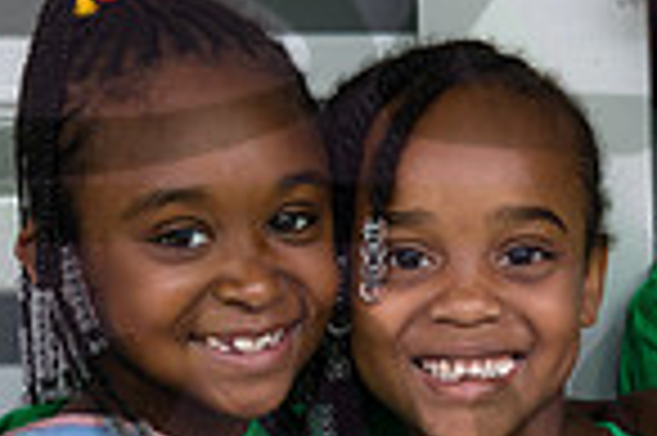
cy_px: 506
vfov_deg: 7.8
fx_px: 3190
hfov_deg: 11.7
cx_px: 436
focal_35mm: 175
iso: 200
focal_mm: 44
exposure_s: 1/200
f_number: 5.6
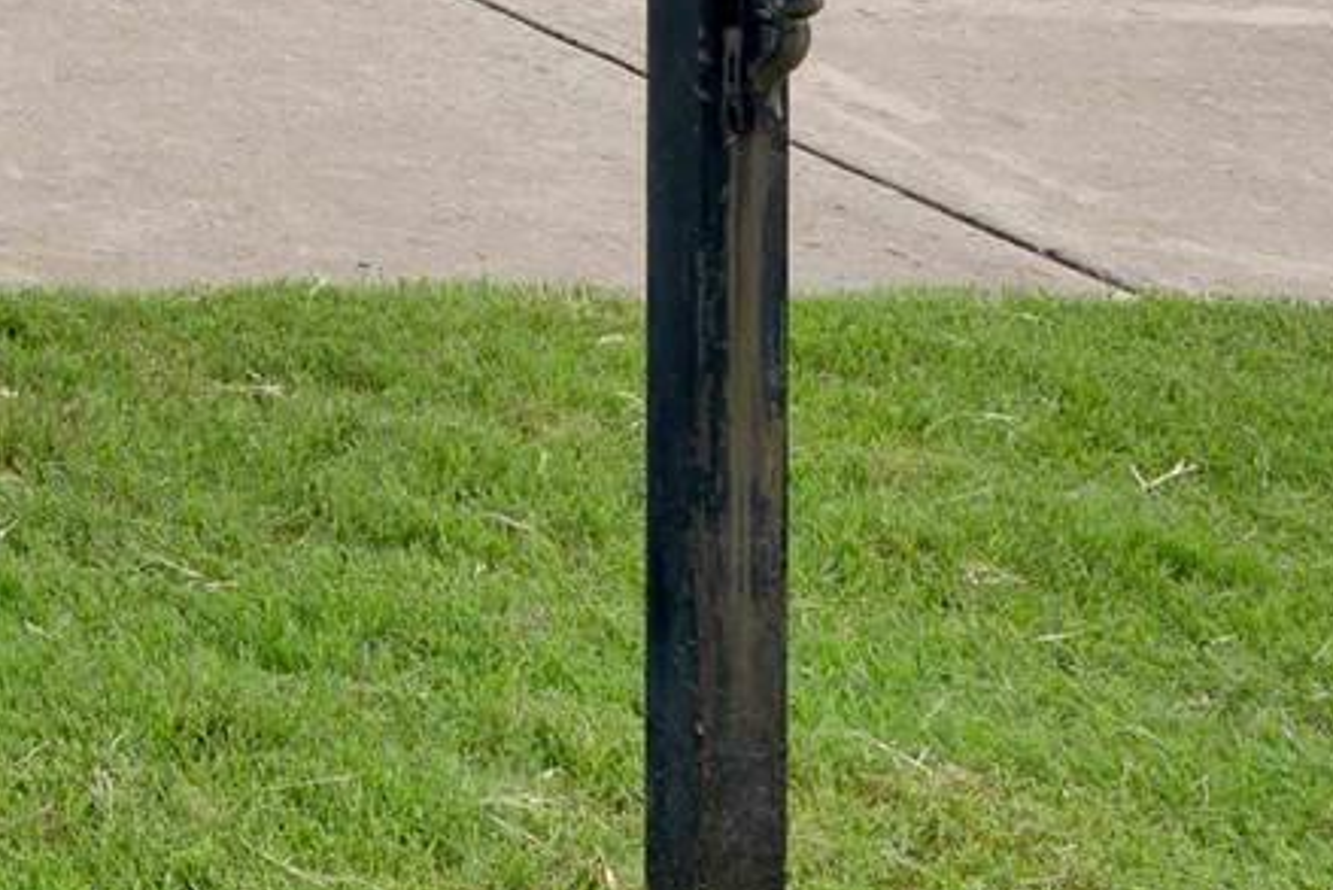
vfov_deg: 10.4
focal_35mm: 112
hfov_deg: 11.4
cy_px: -1303
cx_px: -2581
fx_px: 4148
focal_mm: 16
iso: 80
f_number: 8
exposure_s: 1/125
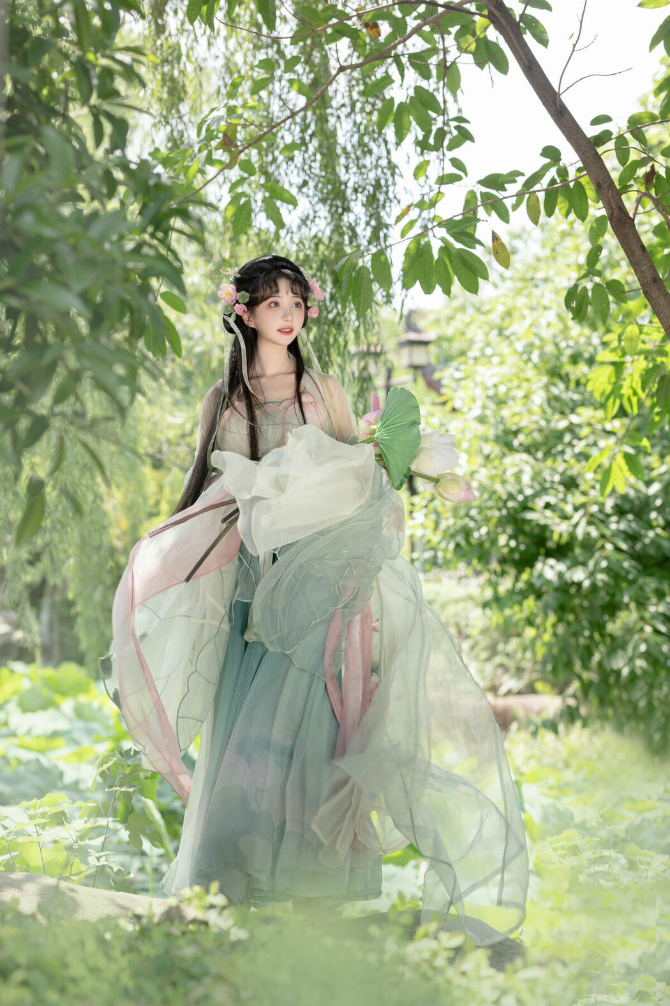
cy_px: 503
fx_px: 2373
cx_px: 335
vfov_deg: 23.9
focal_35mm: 85
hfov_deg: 16.1
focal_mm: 85
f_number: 3.5
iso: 100
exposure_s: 1/160
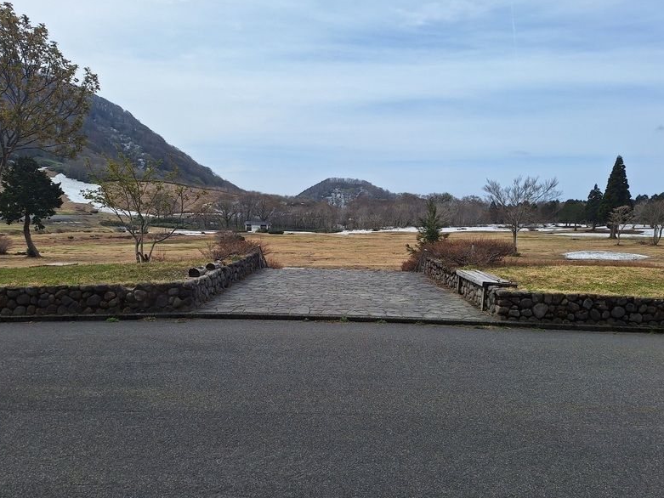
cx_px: 334
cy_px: 241
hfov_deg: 71.6
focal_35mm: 24
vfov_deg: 56.8
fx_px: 460
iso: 40
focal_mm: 5.54
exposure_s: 1/5000
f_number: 1.8
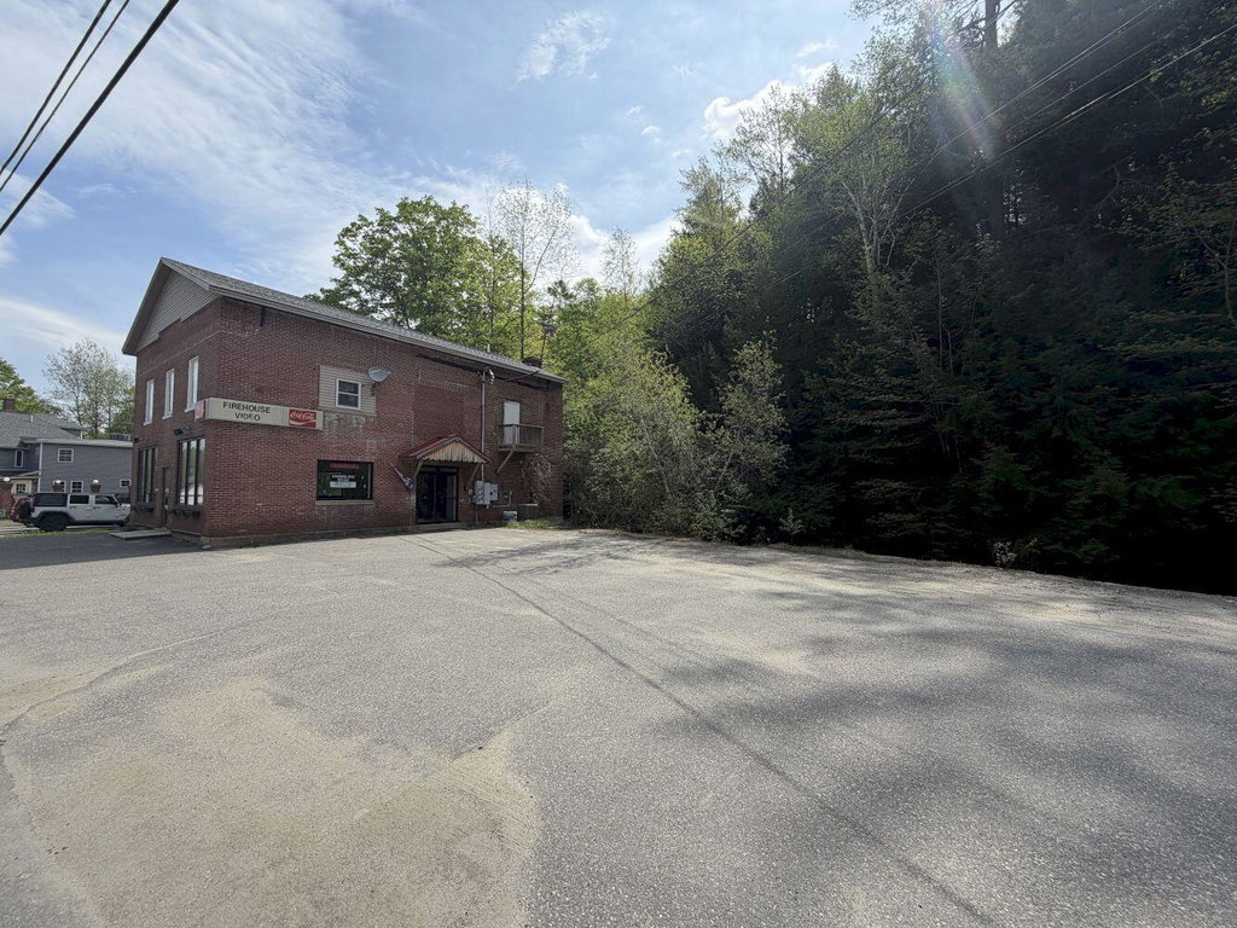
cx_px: 618
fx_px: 500
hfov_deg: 102.1
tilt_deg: +3.8
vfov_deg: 85.7
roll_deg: +0.0
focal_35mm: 14
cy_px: 464
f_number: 2.2
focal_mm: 2.22
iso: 20
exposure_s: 1/942
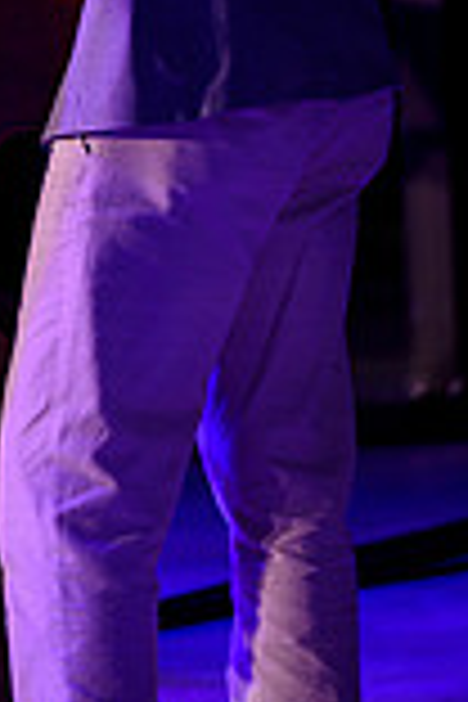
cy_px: -234
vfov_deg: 5.3
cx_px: -106
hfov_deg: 3.5
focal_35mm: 389
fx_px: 7585
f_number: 2.8
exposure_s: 1/200
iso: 1400
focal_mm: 135
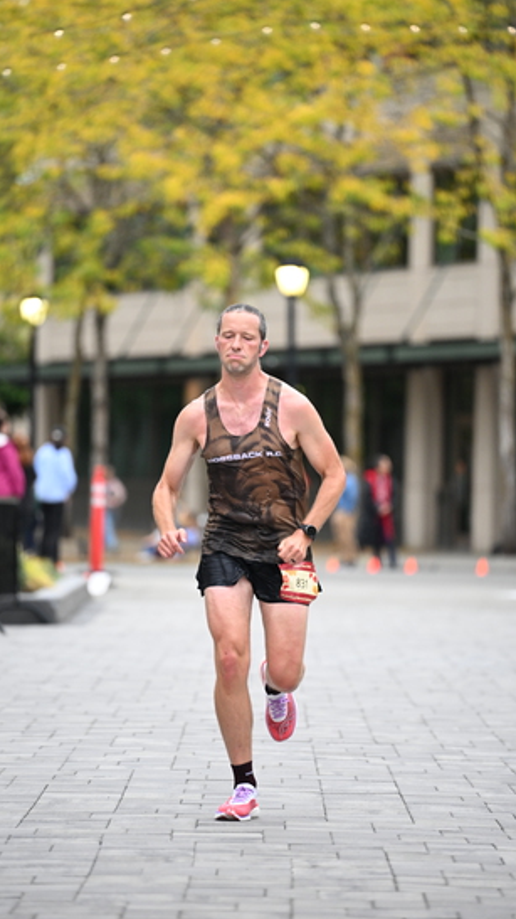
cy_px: 461
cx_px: 268
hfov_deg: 5.8
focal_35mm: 211
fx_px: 5134
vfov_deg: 10.2
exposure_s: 1/800
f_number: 2.8
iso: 1600
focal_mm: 200
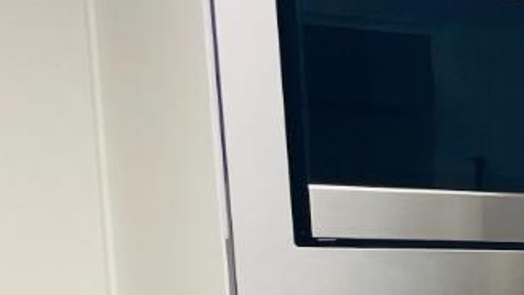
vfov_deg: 8.8
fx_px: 1806
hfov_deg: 13.6
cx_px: 1102
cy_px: 589
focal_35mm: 130
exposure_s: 1/120
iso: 80
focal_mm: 4.2
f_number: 1.6
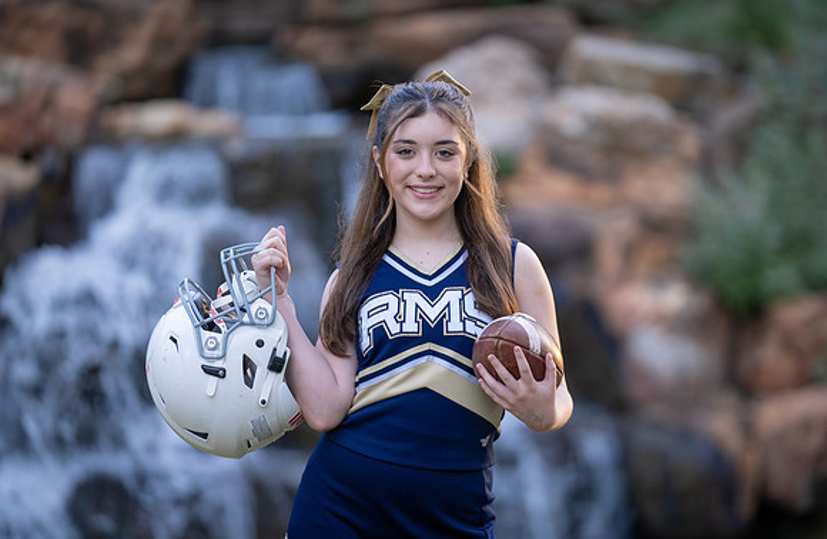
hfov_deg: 11.5
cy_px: 251
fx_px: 4106
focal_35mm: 180
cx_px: 432
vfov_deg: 7.5
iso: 500
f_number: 2.8
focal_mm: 171
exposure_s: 1/320
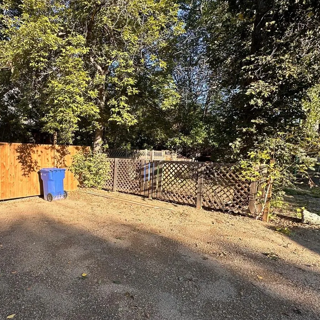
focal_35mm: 22
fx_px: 230
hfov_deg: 67.3
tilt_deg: -6.4
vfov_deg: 69.4
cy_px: 179
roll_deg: -0.8
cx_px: 101
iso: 40
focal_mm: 2.22
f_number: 2.2
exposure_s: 1/744
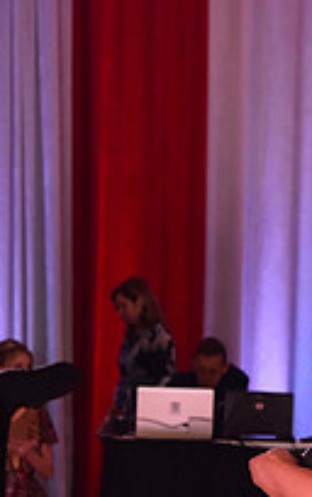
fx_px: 3337
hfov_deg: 5.3
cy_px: 699
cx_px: 299
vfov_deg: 8.4
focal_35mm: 246
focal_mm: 85
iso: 2500
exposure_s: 1/320
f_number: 6.3
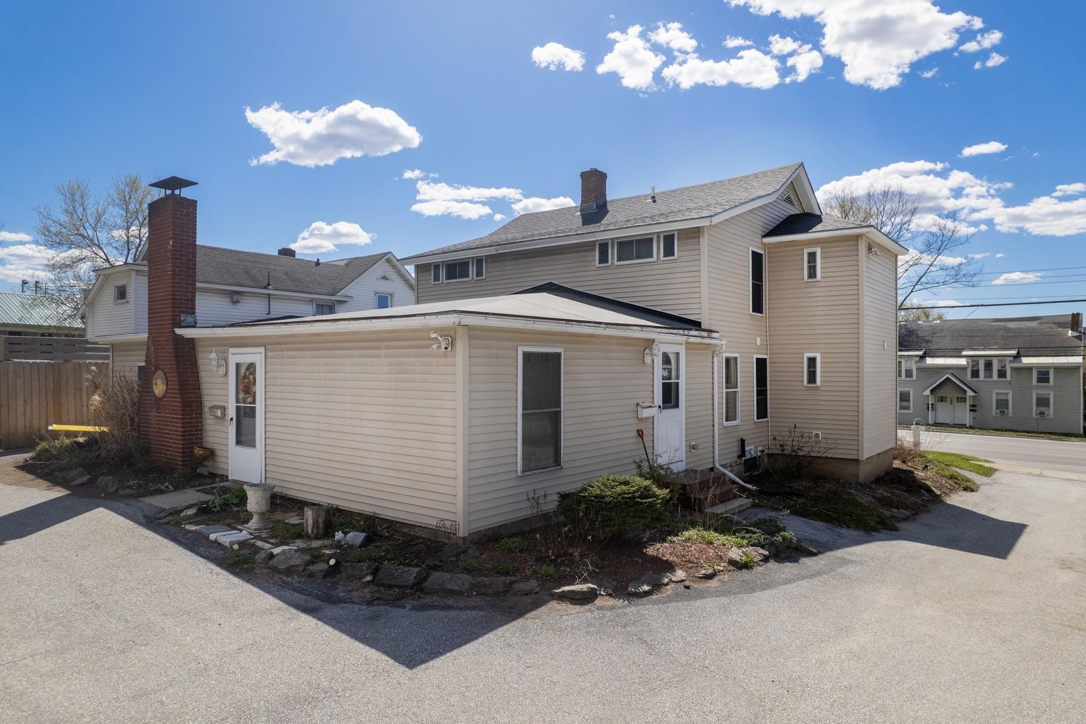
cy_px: 362
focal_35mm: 22
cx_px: 543
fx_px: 664
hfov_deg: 78.6
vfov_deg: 57.2
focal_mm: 8.38
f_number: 2.8
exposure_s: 1/400
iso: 140
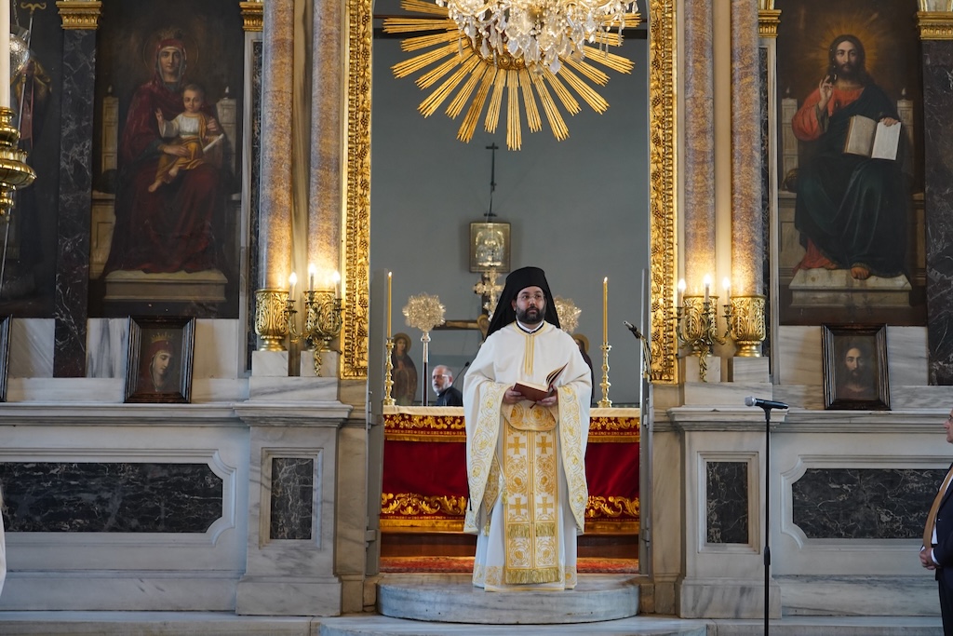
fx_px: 1456
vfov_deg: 24.6
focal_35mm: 55
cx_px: 476
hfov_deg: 36.2
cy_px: 318
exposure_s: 1/160
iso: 2500
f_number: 4
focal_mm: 55
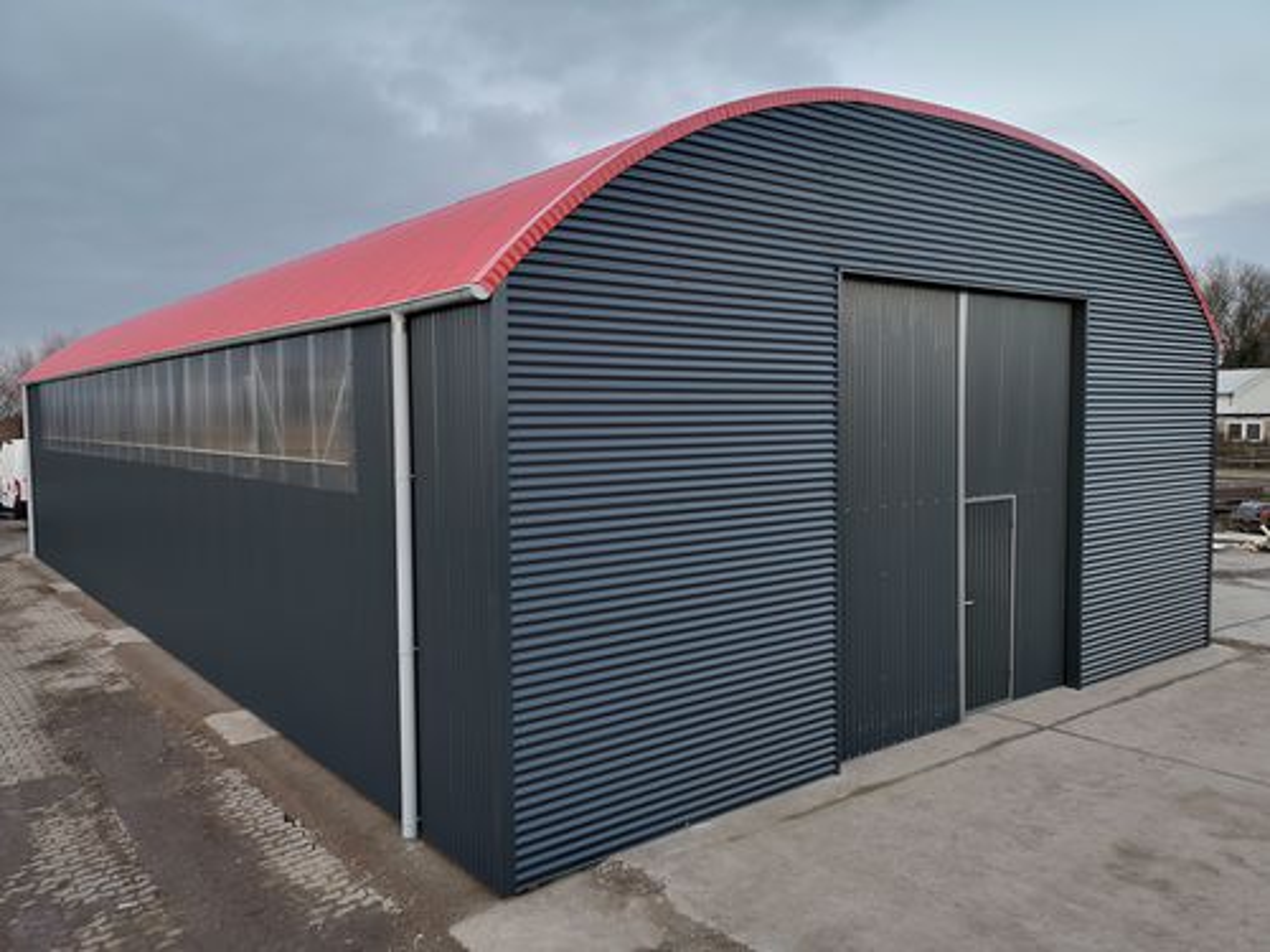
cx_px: 635
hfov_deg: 65.3
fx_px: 991
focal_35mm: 27
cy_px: 476
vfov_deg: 51.4
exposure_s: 1/50
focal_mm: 3.95
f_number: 1.8
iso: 64
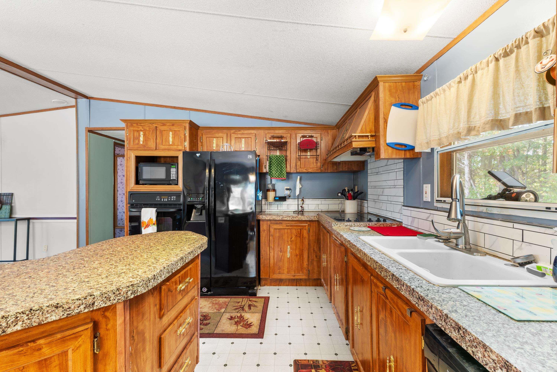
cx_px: 278
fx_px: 232
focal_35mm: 15
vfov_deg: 77.3
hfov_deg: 100.4
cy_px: 186
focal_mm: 10
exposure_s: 2.5
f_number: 9
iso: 200
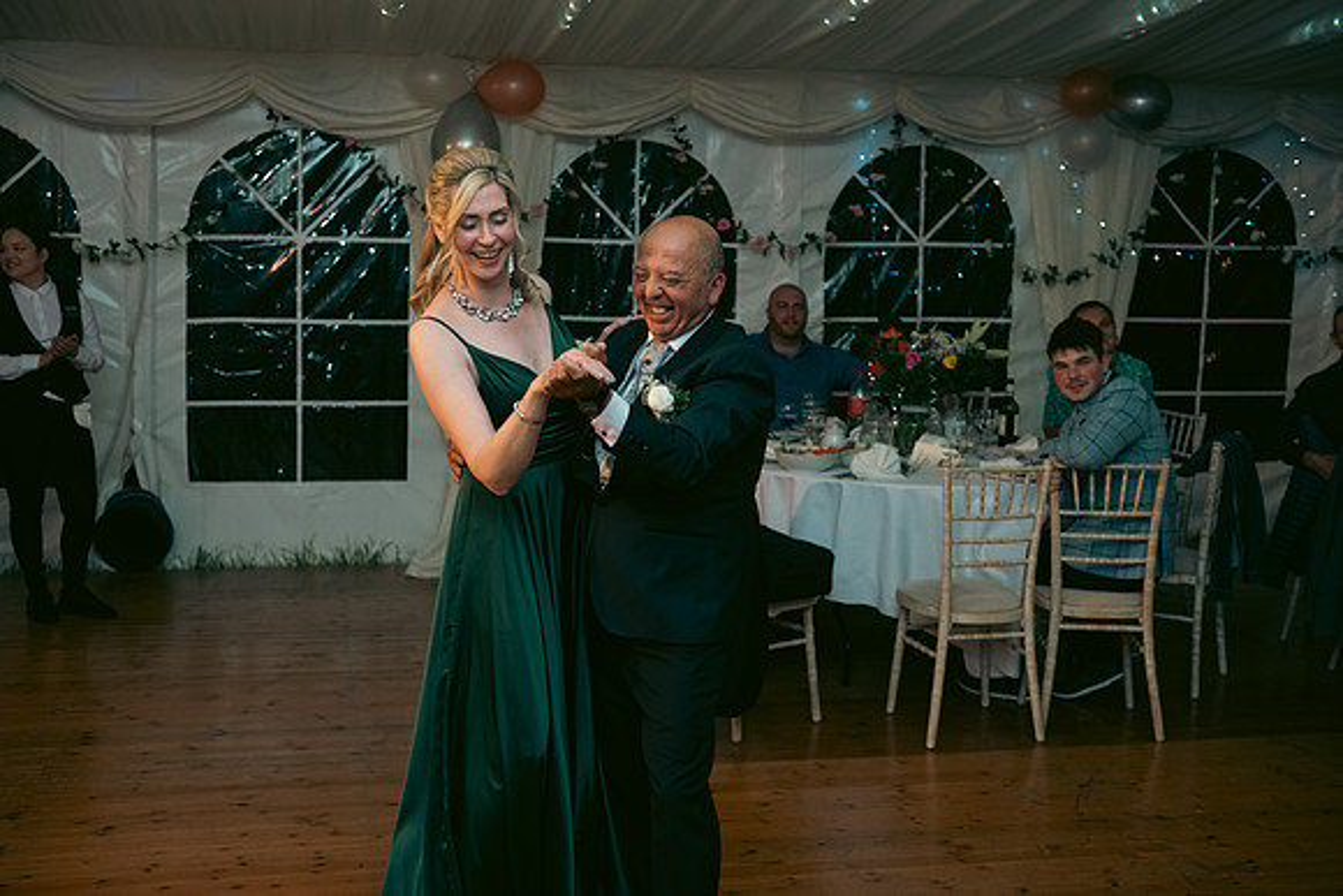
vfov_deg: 30.5
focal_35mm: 44
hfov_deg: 44.5
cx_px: 672
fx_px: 1642
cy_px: 448
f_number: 3.5
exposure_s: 1/160
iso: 800
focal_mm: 44
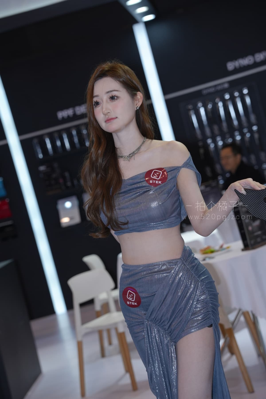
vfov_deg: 19.5
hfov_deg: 13.0
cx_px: 133
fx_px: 1164
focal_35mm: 105
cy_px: 200
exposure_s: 1/160
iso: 400
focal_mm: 105
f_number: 5
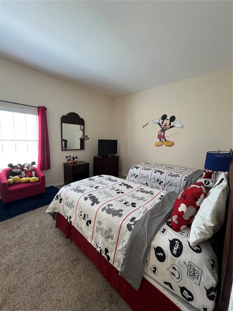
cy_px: 156
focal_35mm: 13
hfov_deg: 89.9
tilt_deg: -6.9
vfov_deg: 106.2
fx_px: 117
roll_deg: -1.2
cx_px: 116
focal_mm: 1.57
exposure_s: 1/60
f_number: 1.8
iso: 160
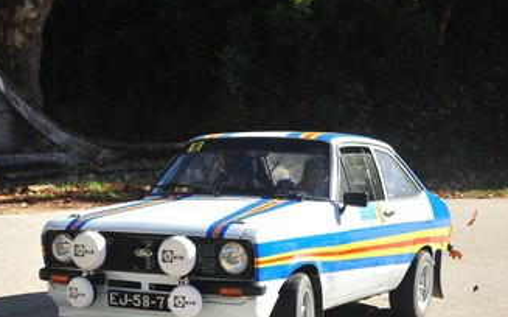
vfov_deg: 12.9
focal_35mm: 101
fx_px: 1398
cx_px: 179
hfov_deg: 20.5
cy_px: 215
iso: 400
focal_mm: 48
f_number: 5
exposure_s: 1/800
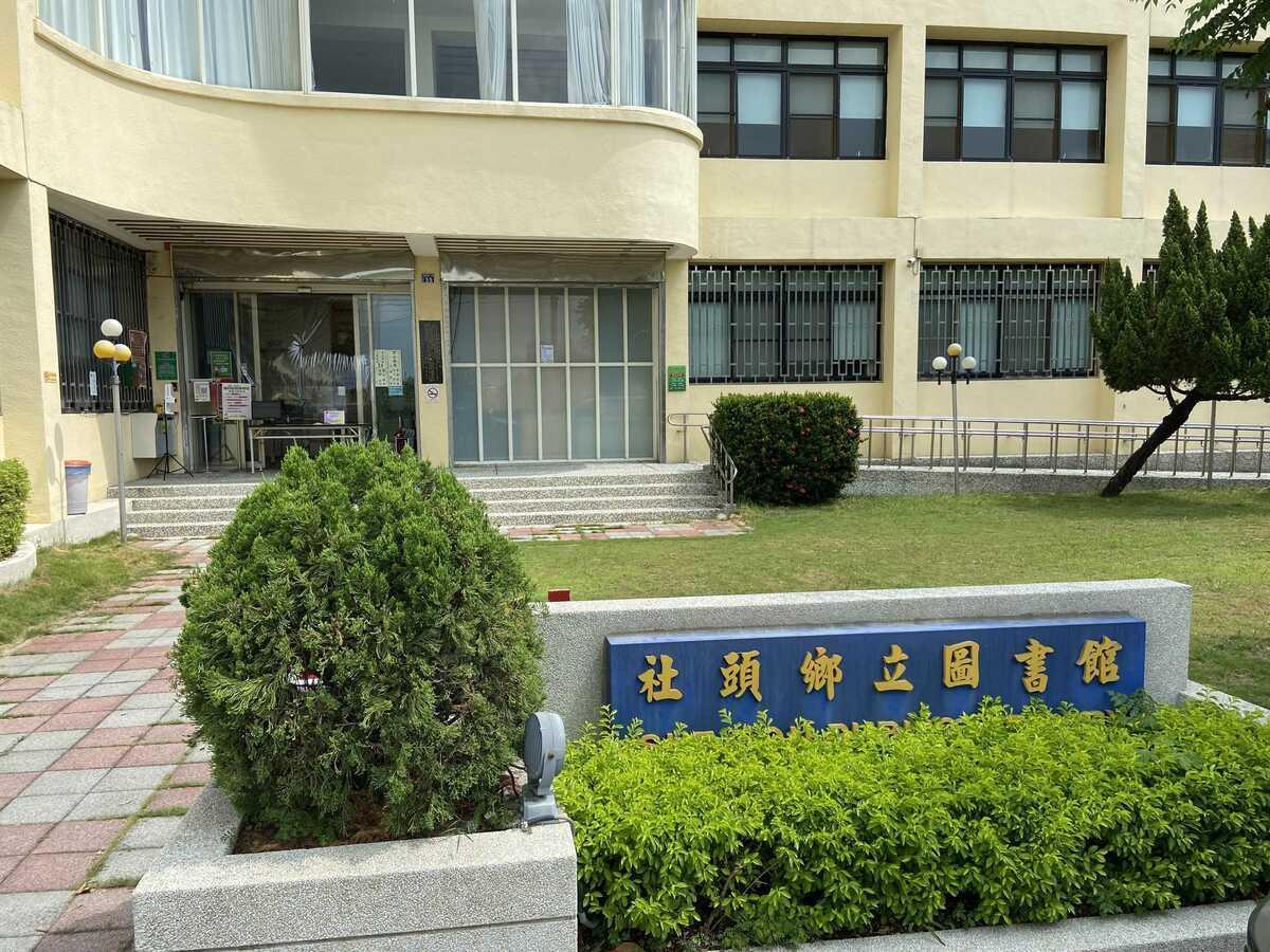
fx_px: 954
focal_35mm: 26
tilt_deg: -6.0
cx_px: 635
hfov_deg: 67.3
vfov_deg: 53.1
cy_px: 476
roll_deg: +0.4
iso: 32
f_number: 1.8
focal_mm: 4.25
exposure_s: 1/2066
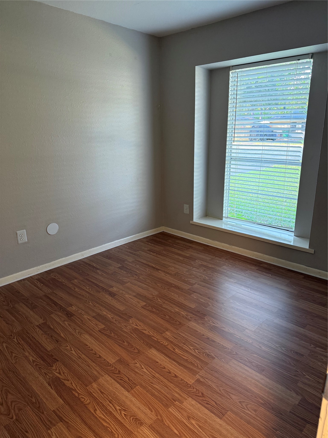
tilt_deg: -14.6
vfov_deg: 71.6
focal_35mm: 24
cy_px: 219
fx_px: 303
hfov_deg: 56.8
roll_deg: +0.7
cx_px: 164
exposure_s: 1/60
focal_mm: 6.76
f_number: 1.78
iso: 250
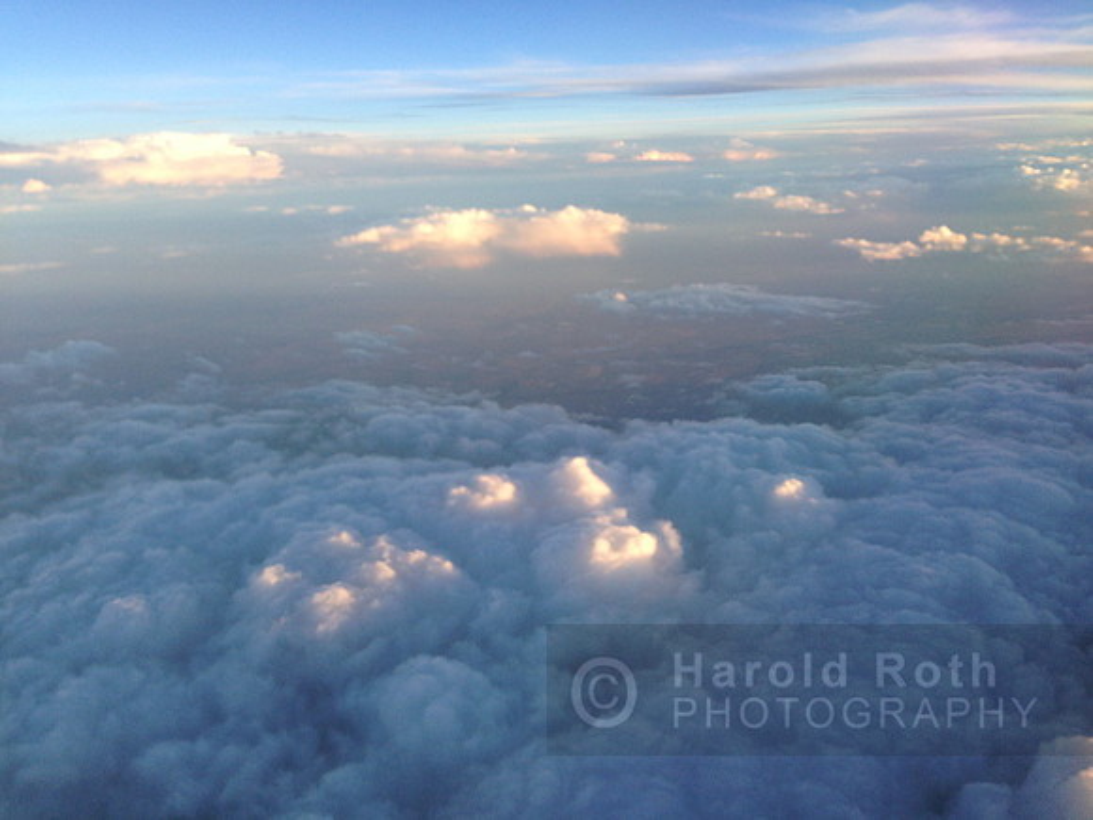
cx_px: 546
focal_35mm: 33
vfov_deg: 42.9
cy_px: 410
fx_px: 1042
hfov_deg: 55.4
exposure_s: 1/288
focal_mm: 4.13
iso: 50
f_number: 2.4
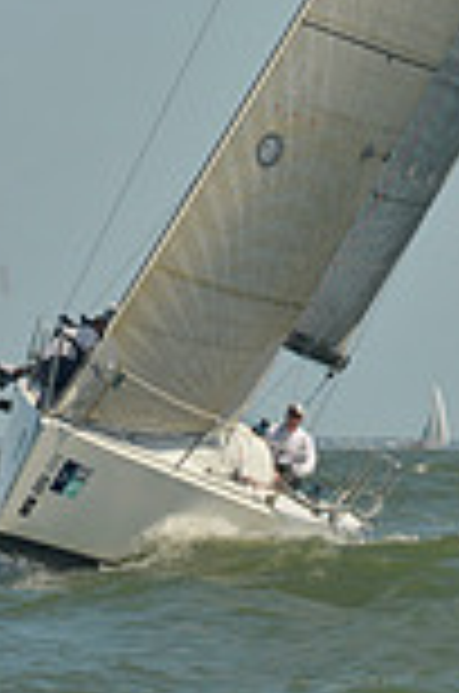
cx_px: 245
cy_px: -410
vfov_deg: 4.8
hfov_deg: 3.2
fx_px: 8126
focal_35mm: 423
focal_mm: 112
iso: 280
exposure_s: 1/1000
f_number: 8
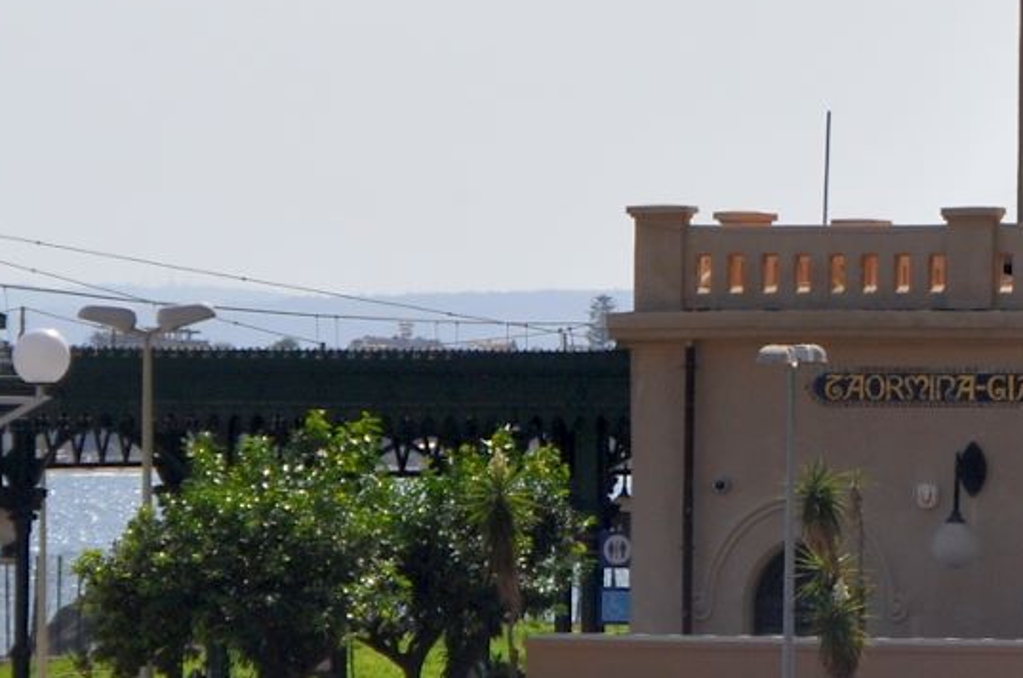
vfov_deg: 3.1
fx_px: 12481
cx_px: 1046
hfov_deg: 4.7
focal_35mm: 440
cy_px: 125
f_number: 9
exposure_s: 1/320
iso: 250
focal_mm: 82
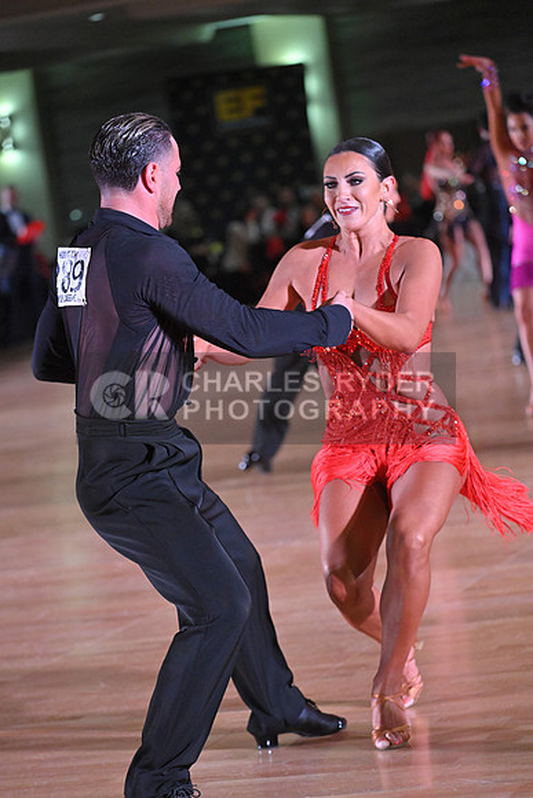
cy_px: 399
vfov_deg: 15.8
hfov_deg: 10.6
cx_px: 266
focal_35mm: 130
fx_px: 2885
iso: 5000
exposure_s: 1/400
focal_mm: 130
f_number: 4.5
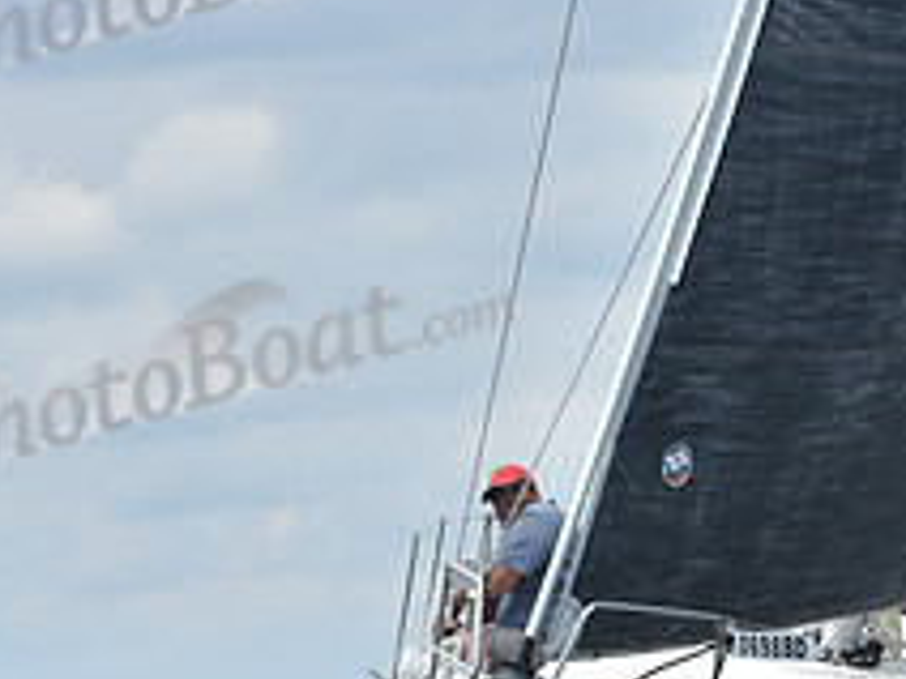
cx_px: 739
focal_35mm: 513
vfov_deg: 2.9
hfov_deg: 3.9
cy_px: 532
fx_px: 13427
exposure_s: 1/1000
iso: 250
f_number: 7.1
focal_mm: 195
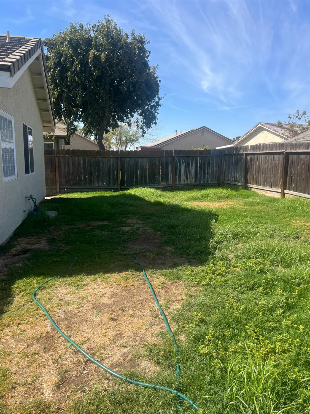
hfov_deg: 53.1
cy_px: 207
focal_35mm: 26
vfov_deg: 67.3
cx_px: 155
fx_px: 310
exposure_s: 1/2632
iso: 50
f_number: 1.5
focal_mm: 5.7
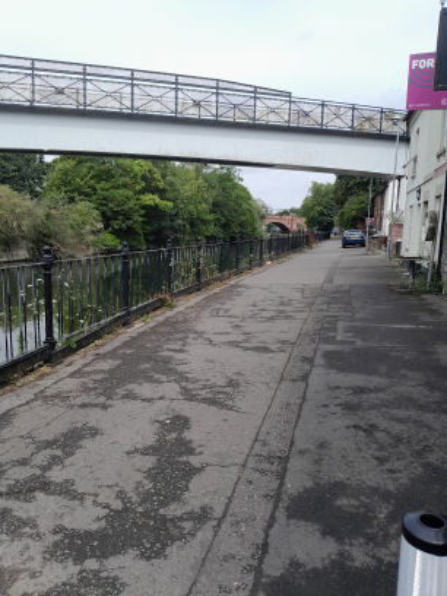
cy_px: 298
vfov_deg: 67.3
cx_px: 224
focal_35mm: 26
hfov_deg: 53.1
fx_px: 448
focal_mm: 3.98
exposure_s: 1/405
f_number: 1.8
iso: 40
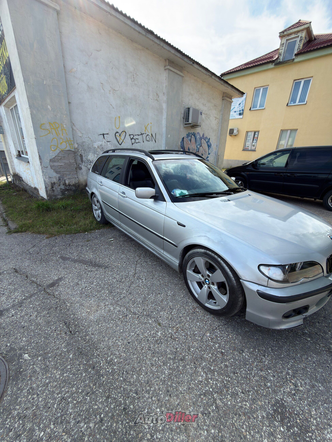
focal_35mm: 14
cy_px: 221
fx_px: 179
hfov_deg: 85.7
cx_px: 166
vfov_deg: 102.1
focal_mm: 2.22
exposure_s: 1/260
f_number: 2.2
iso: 16
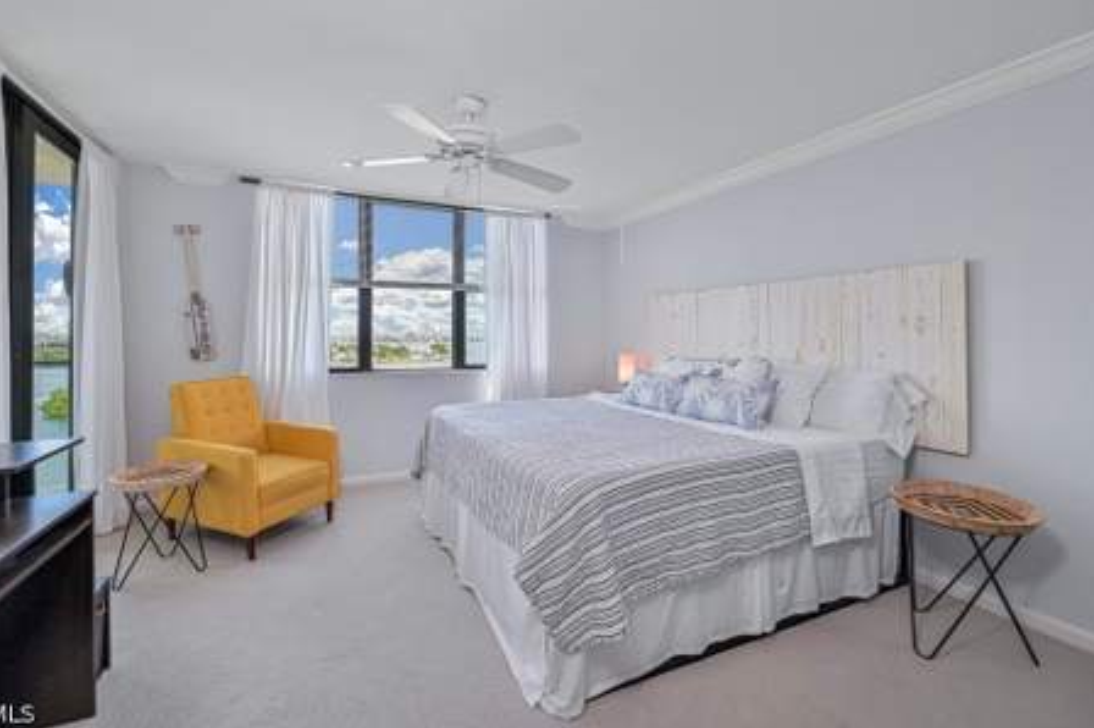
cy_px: 341
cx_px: 523
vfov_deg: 77.1
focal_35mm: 15
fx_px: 455
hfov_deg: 100.4
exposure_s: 1/200
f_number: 6.3
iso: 800
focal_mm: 14
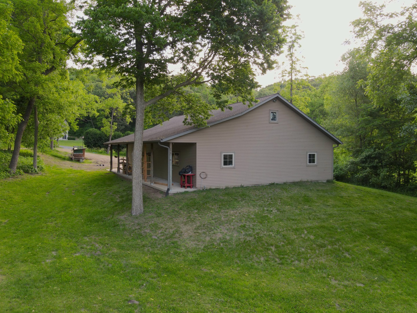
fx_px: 289
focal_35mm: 24
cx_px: 208
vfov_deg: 56.8
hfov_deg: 71.6
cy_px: 156
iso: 100
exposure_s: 1/20
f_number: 2.8
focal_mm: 4.5
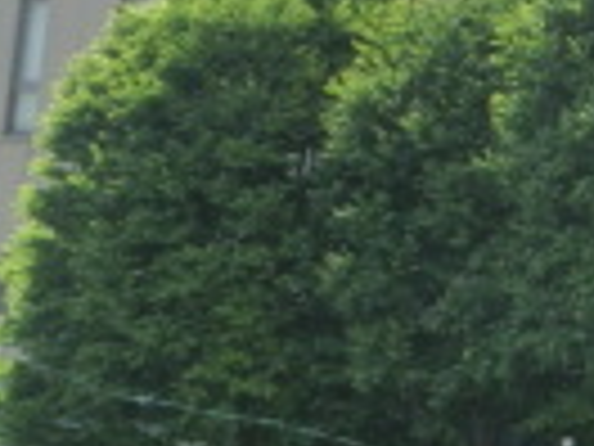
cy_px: -374
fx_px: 3329
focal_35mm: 194
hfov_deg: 9.7
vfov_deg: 7.4
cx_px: 1071
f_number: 10.1
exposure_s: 1/100
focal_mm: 7.15
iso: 100
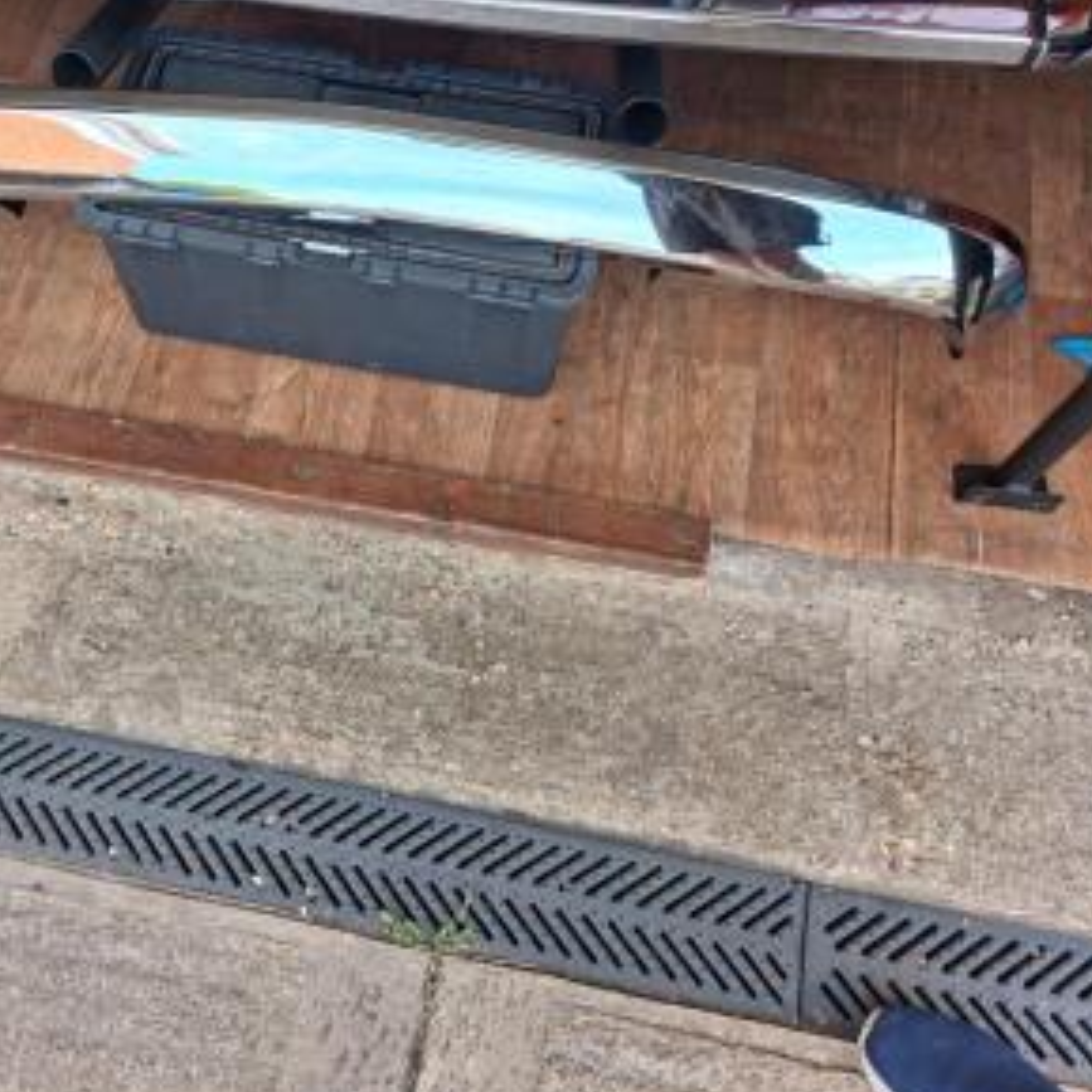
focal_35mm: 33
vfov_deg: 49.7
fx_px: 1178
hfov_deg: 49.1
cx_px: 389
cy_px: 563
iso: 25
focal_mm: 4
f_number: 1.8
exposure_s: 1/120
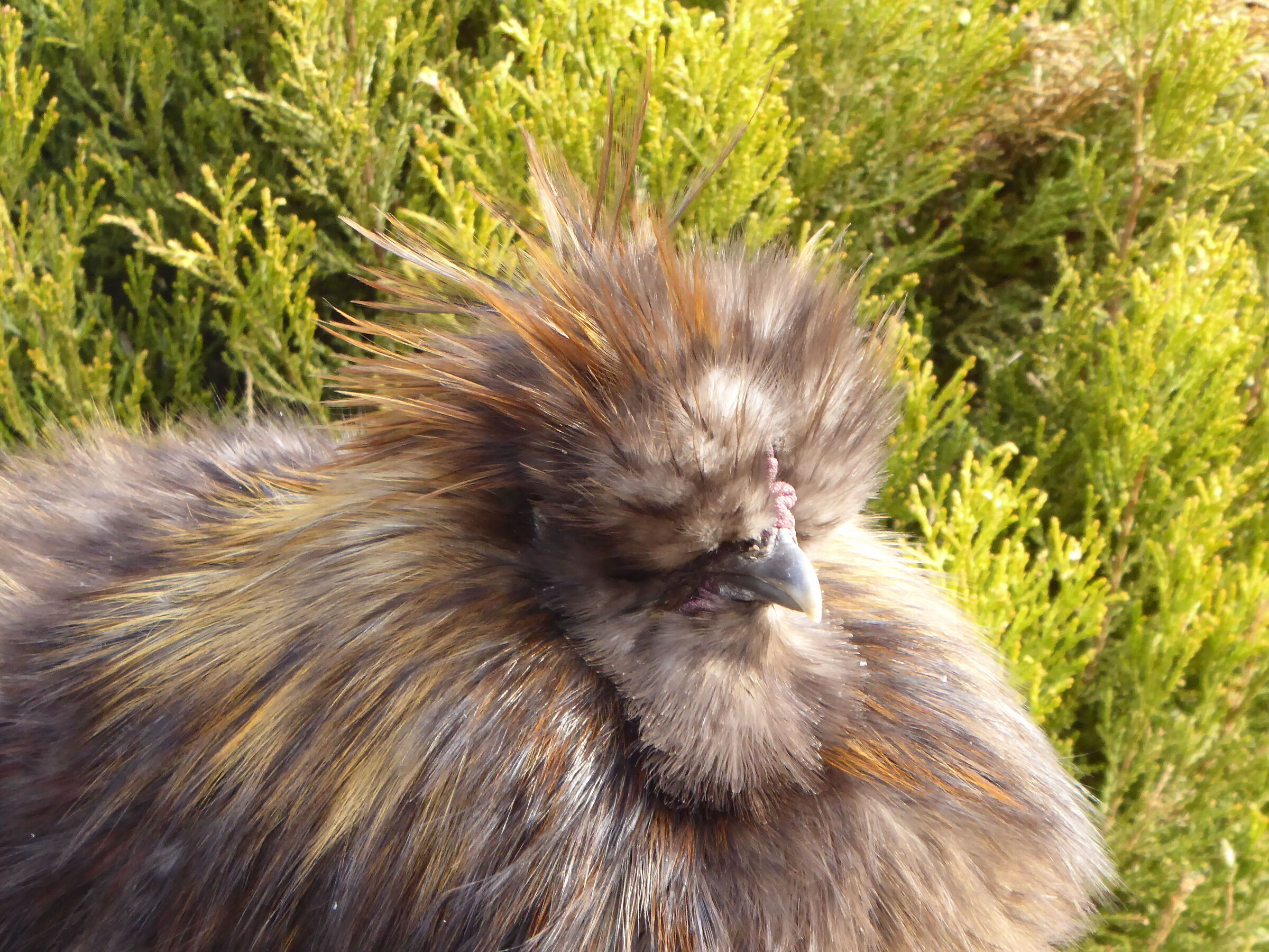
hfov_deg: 8.9
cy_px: 476
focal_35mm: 222
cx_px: 634
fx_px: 8138
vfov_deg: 6.7
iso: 400
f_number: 5.6
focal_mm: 35.8
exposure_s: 1/80
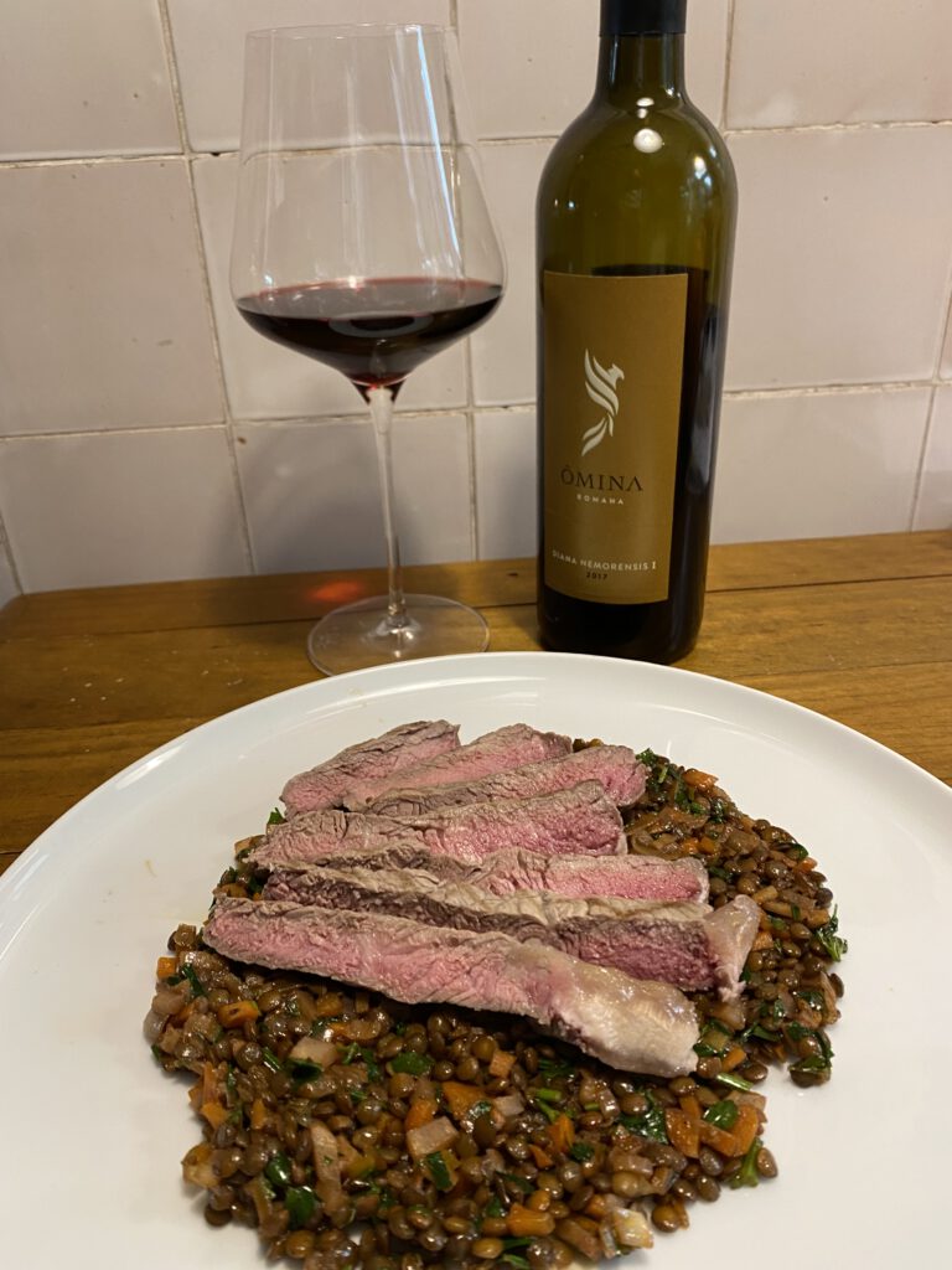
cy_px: 635
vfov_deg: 67.3
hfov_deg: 53.1
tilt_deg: -27.3
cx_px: 476
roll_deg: +1.4
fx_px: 953
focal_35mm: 26
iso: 125
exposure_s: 1/50
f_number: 1.8
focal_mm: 4.25
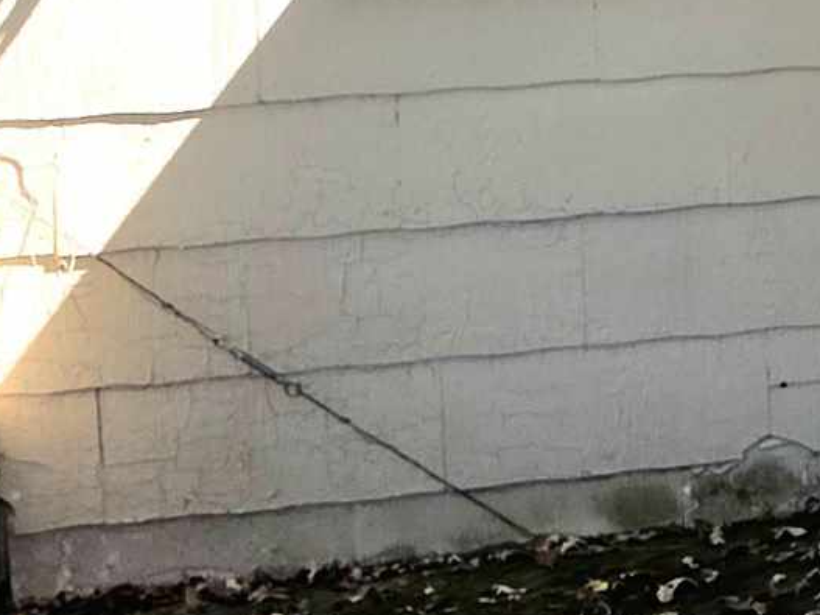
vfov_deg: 10.8
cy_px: -209
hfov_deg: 11.7
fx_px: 3174
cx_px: 2045
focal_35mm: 134
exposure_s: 1/370
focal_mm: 6.5
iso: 10
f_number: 1.4
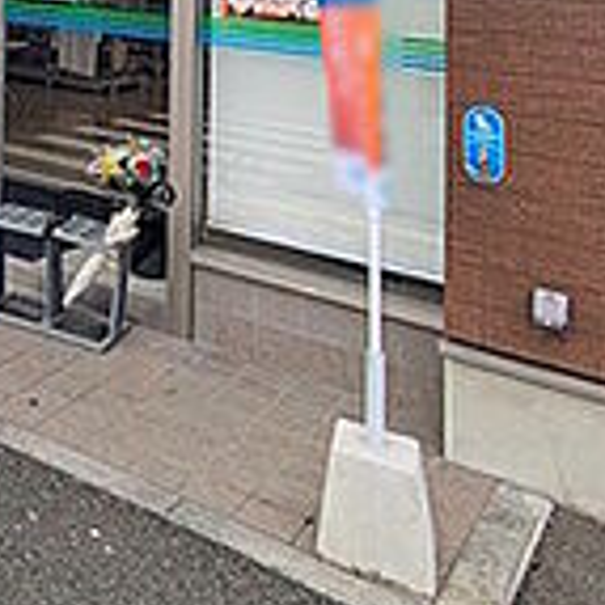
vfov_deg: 28.1
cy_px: -144
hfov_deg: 26.2
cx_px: -245
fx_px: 1028
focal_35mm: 52
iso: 51
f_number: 2.2
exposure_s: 1/515
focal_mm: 1.83
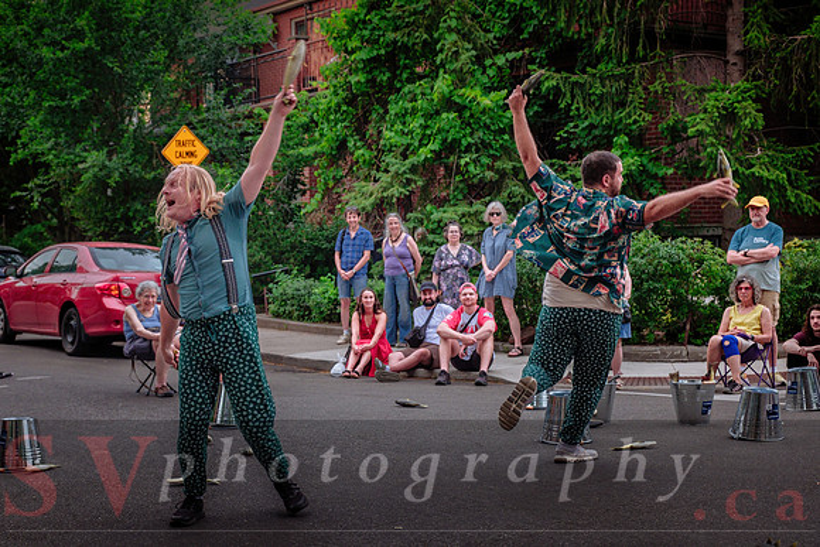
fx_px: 1319
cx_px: 355
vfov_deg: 23.4
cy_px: 310
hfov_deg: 34.5
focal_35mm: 58
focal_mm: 34.2
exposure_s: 1/320
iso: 500
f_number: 2.8
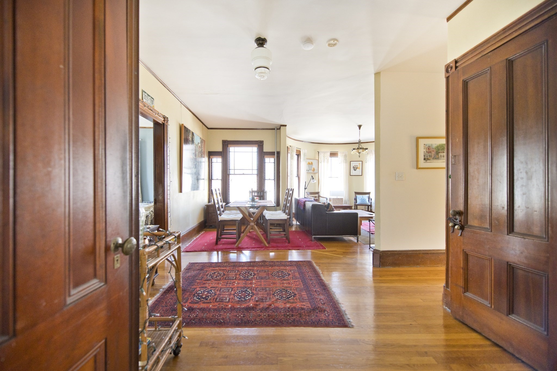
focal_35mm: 14
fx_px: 216
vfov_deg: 81.1
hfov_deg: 104.3
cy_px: 186
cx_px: 278
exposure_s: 1/125
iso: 1000
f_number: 2.8
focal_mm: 14
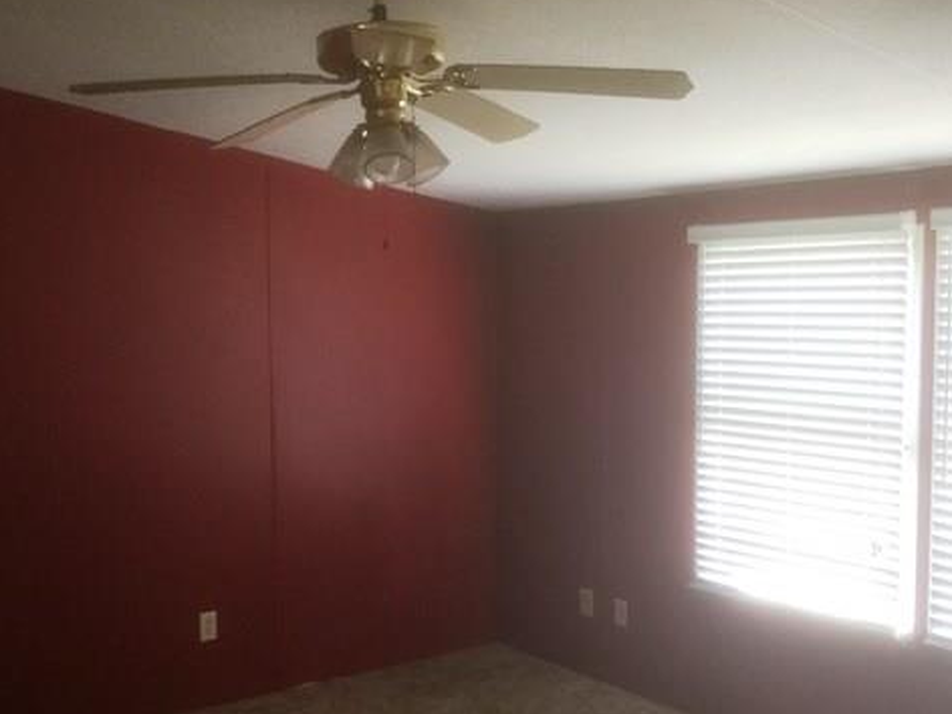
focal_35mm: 42
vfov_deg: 34.3
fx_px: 1155
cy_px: 391
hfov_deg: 44.8
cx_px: 448
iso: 50
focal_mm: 3.3
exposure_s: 1/30
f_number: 2.4
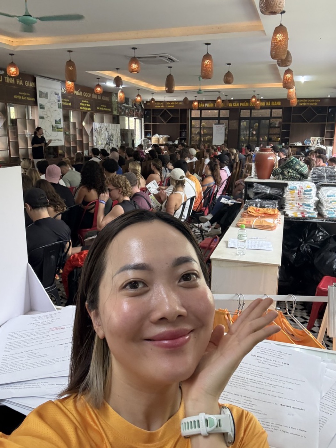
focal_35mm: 30
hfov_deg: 46.8
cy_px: 224
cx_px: 168
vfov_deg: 60.0
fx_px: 388
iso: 160
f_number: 1.9
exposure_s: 1/60
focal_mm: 2.69
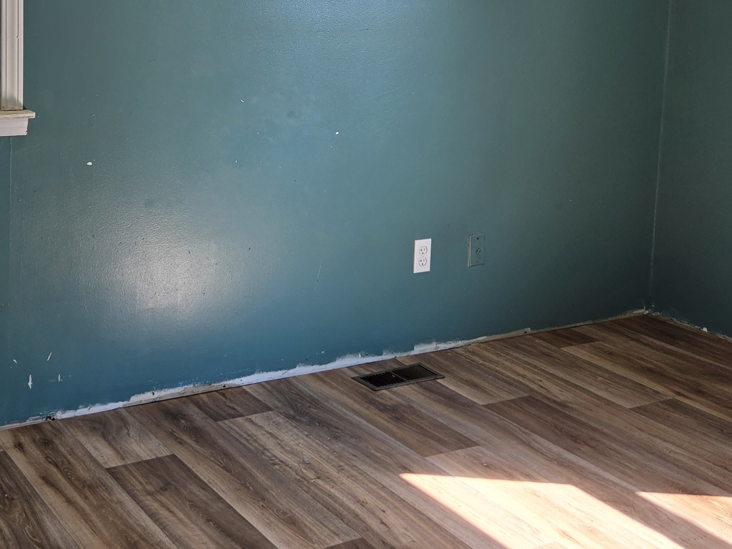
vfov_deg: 27.5
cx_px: 231
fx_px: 1100
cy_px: 112
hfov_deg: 36.4
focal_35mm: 52
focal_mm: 5.4
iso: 40
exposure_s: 1/120
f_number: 1.8
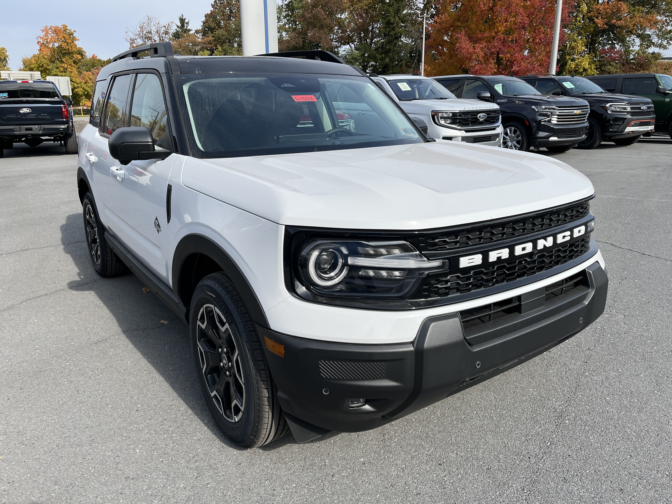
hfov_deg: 67.3
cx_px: 336
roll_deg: +0.1
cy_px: 252
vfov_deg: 53.1
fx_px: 505
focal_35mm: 26
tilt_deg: -15.5
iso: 50
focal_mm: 5.1
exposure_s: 1/3521
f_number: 1.6
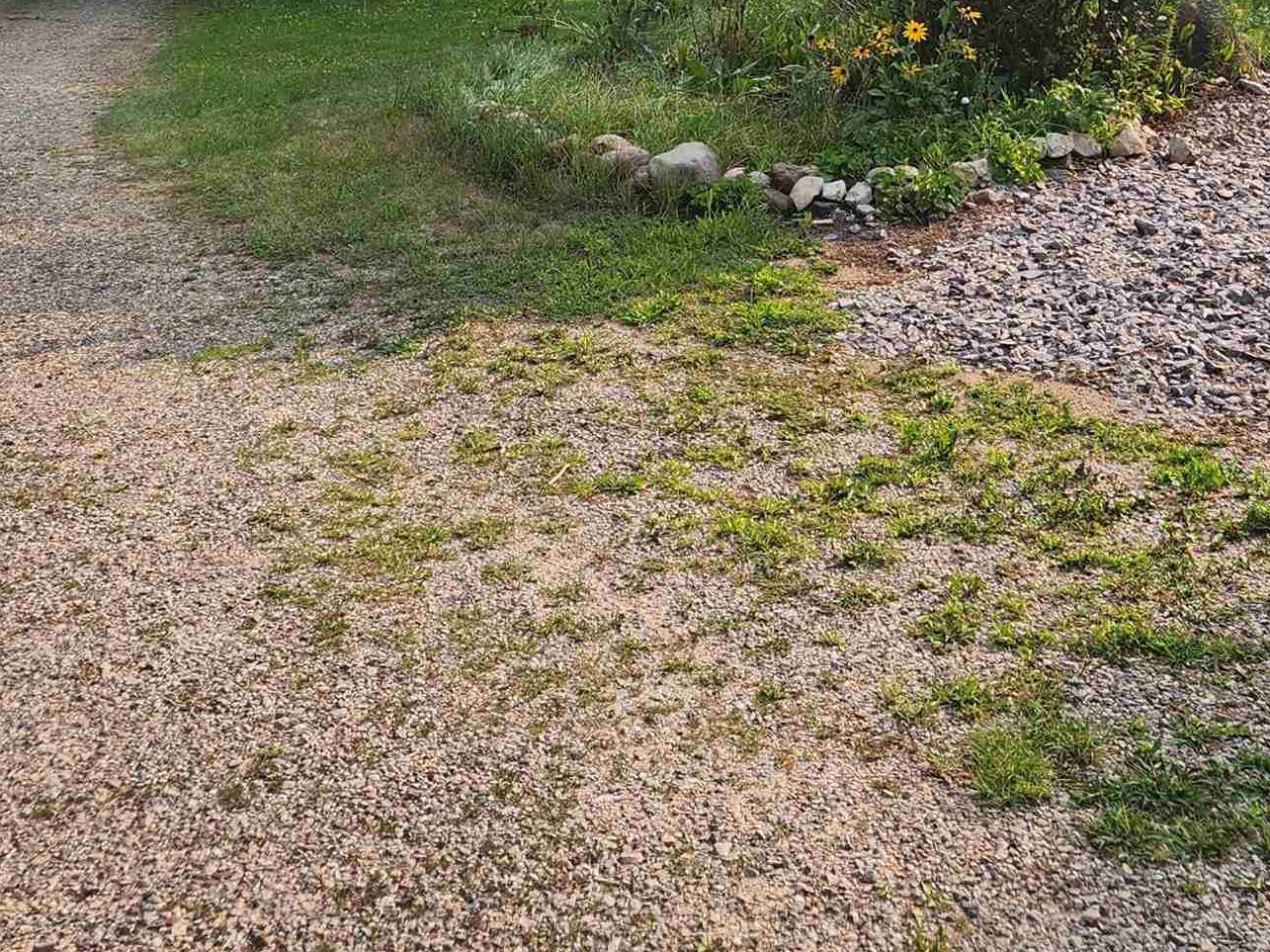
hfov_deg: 34.8
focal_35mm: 55
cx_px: 774
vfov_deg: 24.7
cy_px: -99
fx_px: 2017
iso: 20
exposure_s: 1/566
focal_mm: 5.4
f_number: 1.8
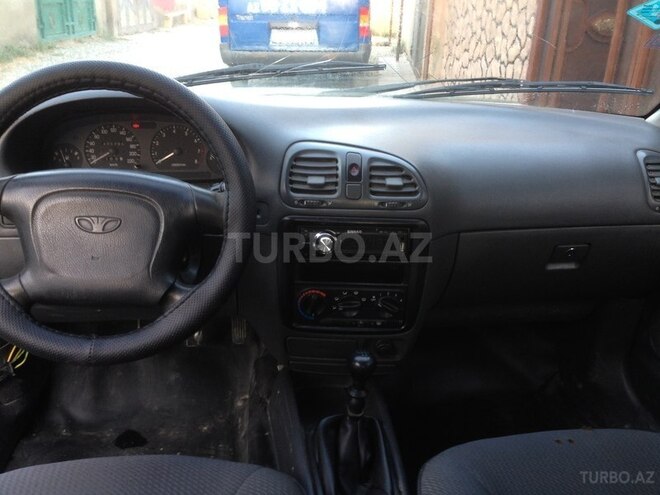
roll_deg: -3.2
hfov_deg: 55.4
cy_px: 248
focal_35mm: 33
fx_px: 629
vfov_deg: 42.9
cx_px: 330
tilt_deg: -23.7
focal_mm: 4.12
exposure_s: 1/20
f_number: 2.4
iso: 80
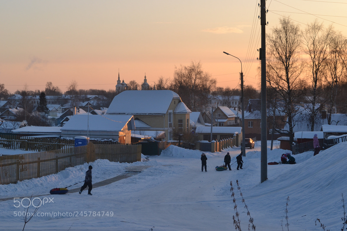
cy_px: 116
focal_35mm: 82
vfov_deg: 16.5
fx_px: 795
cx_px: 174
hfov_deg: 24.6
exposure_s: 1/160
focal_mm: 55
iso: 400
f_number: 11
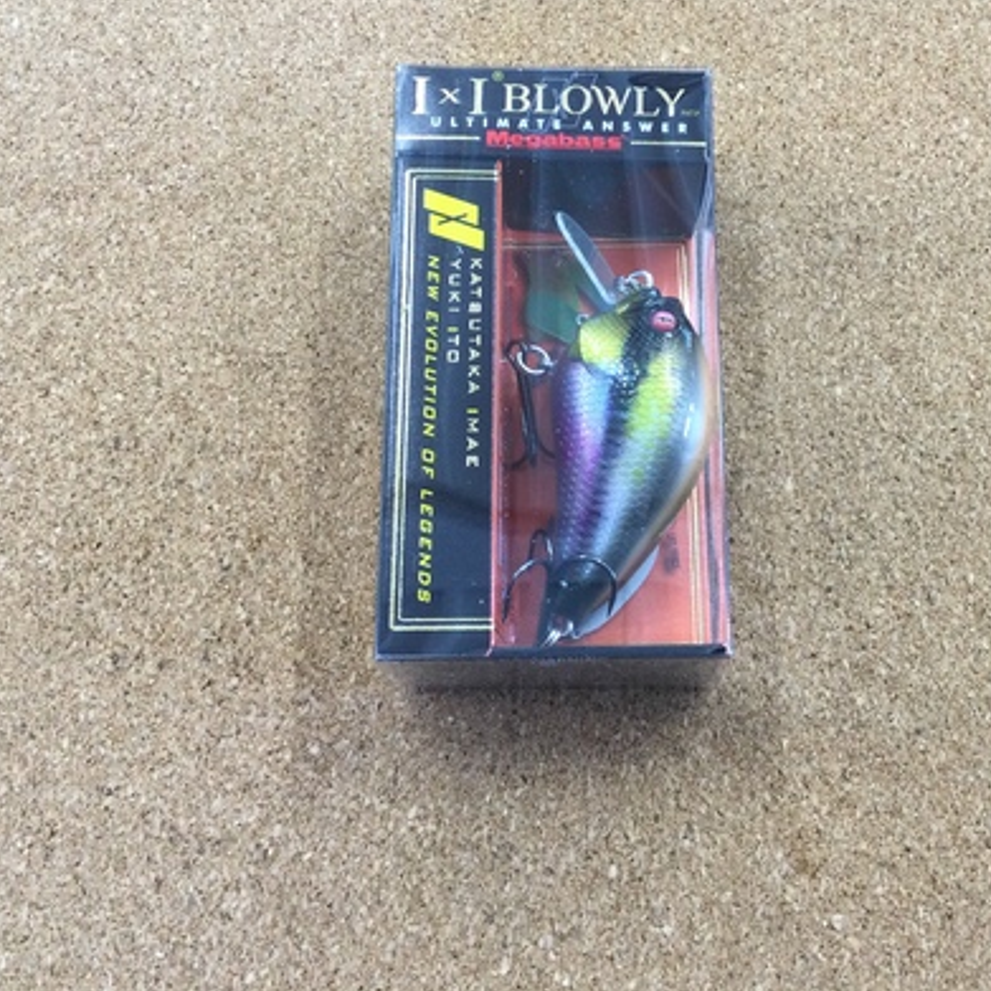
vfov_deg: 40.0
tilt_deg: -73.3
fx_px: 1360
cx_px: 603
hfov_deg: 39.8
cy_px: 431
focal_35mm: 42
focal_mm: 3.3
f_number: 2.4
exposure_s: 1/30
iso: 64
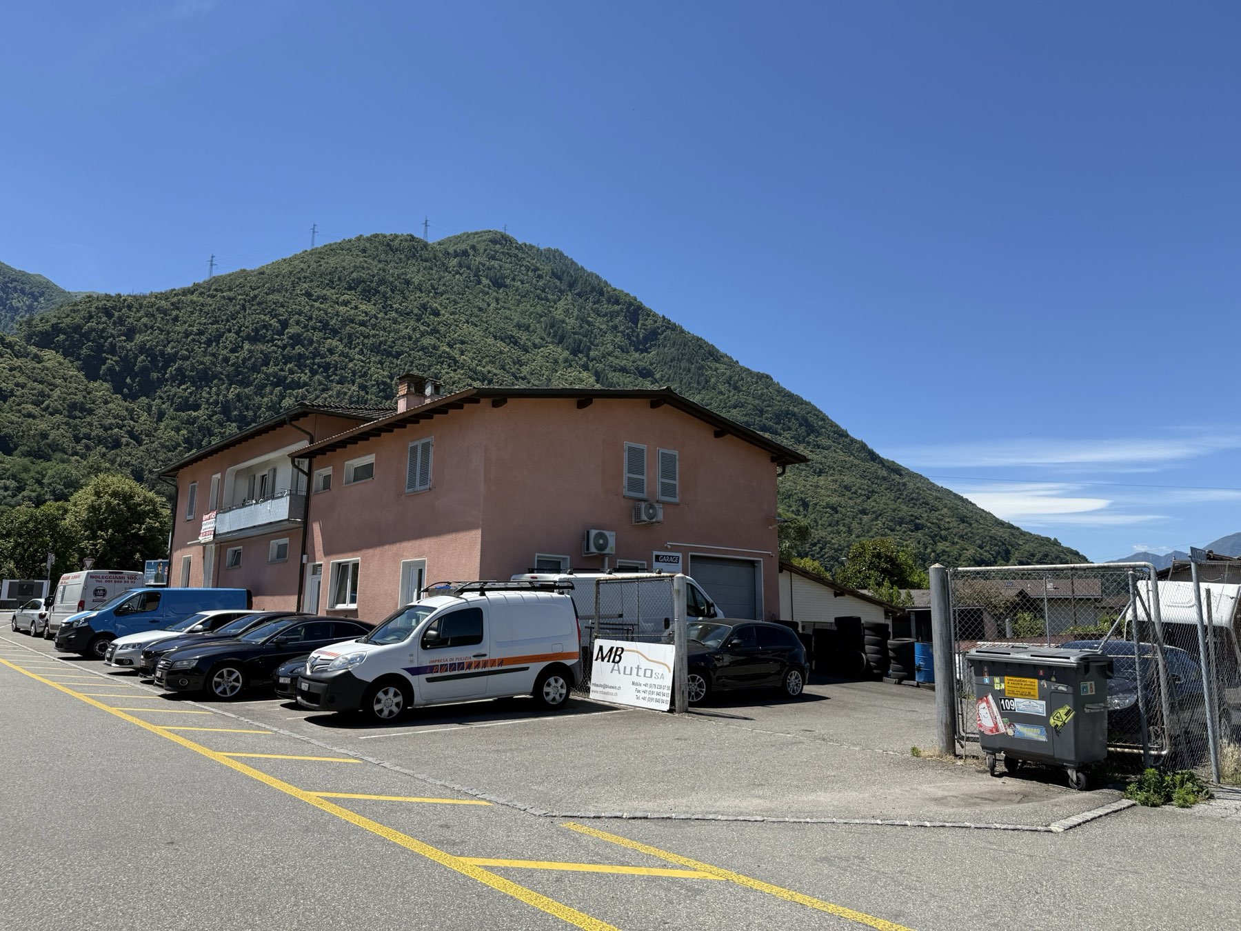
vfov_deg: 56.8
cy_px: 466
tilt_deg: +10.1
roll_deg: -0.9
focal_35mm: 24
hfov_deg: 71.6
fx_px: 860
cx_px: 620
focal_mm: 6.76
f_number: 1.78
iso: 80
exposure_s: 1/3953
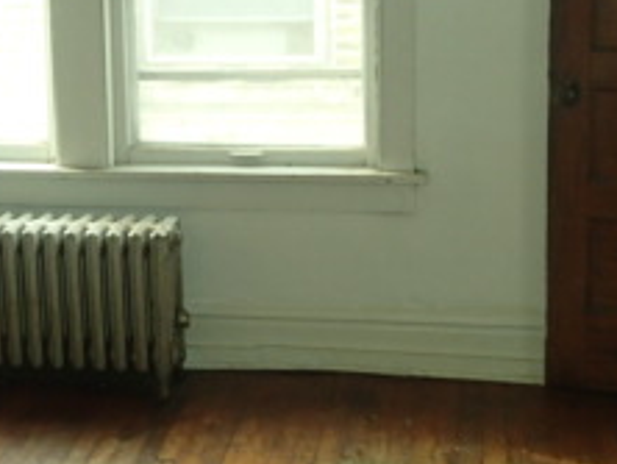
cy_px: 119
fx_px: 1285
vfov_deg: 20.3
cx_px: 136
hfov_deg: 26.6
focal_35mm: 72
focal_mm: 4.5
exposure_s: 1/60
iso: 160
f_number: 2
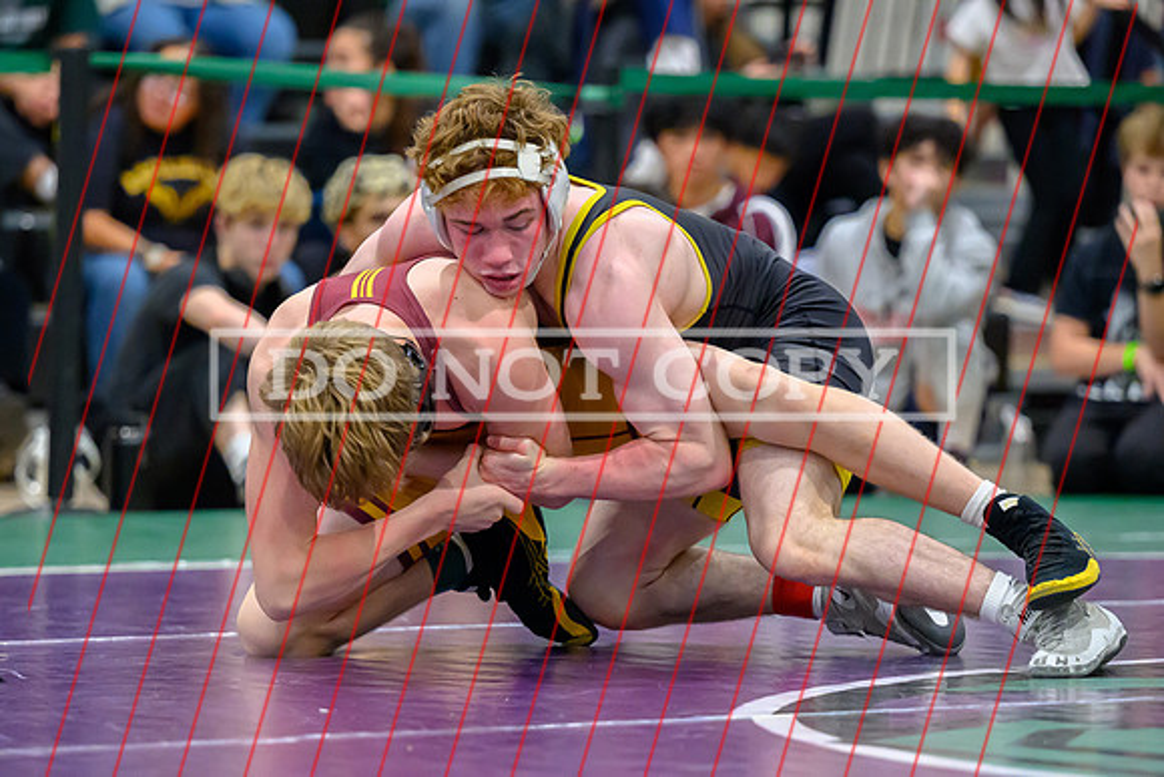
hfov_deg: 9.6
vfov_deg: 6.4
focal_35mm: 213
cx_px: 559
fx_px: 6899
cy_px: 462
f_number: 2.8
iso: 6400
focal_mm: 145
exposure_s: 1/640
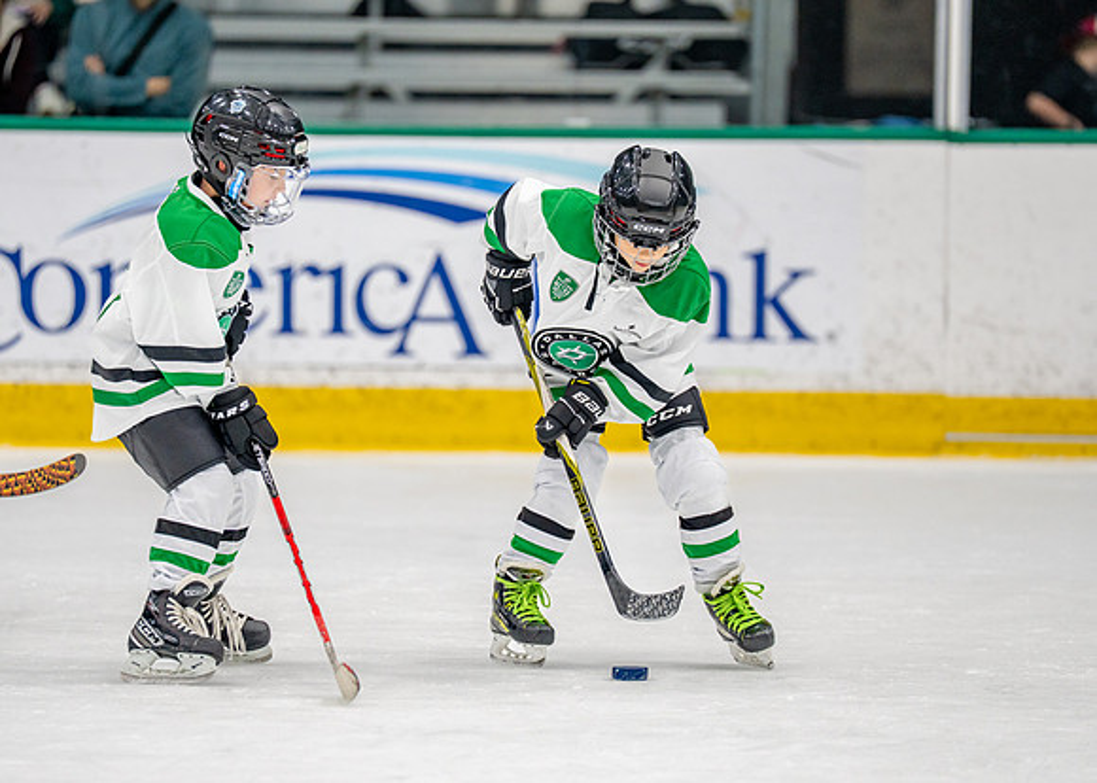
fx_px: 8176
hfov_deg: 7.7
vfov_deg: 5.5
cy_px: 376
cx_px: 571
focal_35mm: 262
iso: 1000
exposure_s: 1/1250
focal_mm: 200
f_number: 2.8
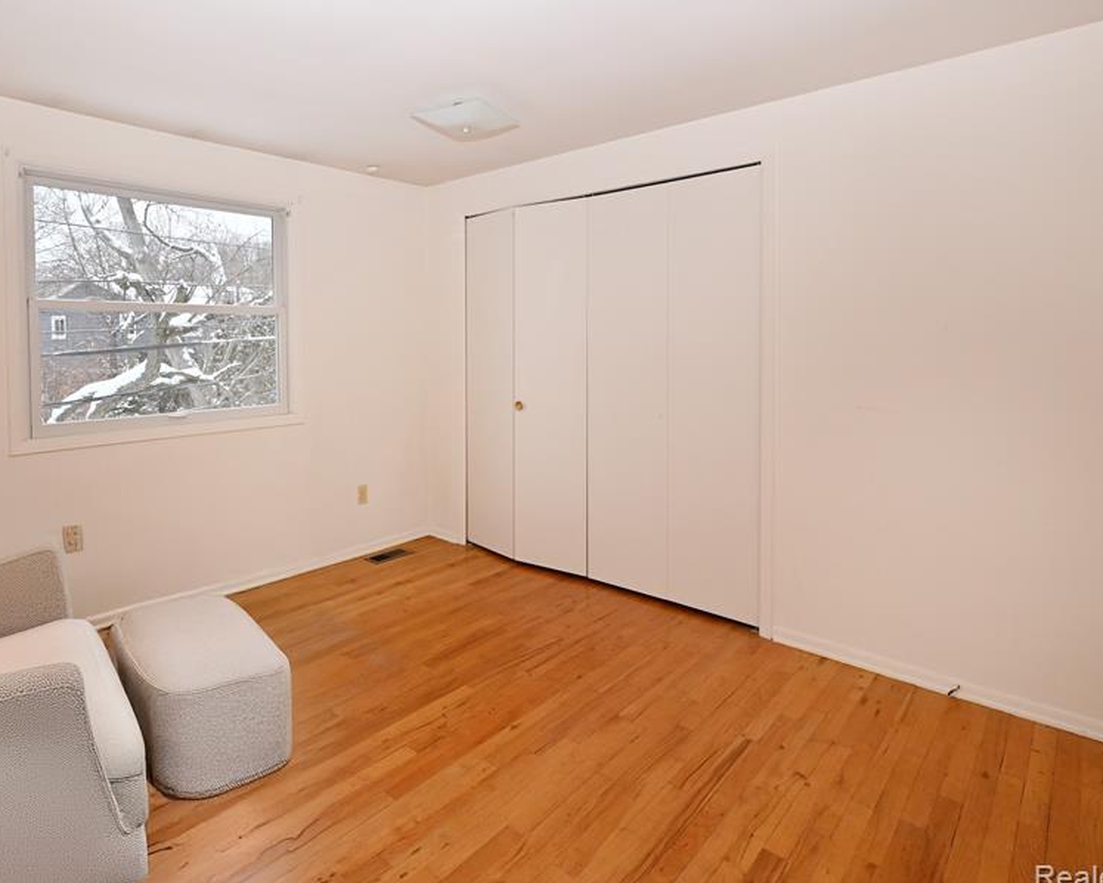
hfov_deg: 85.0
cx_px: 428
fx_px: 588
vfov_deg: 73.6
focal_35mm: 18
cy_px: 397
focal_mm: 14
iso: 800
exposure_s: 1/60
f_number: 10
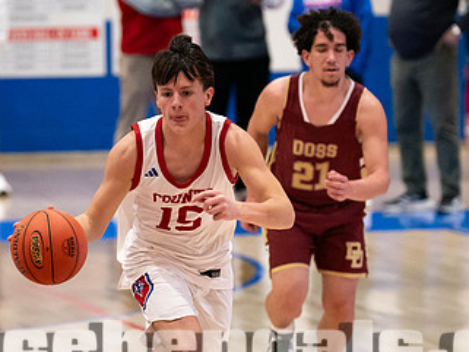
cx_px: 146
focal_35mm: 390
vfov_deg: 3.8
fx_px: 5286
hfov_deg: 5.1
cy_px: 198
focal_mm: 151
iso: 4000
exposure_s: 1/1000
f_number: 2.8
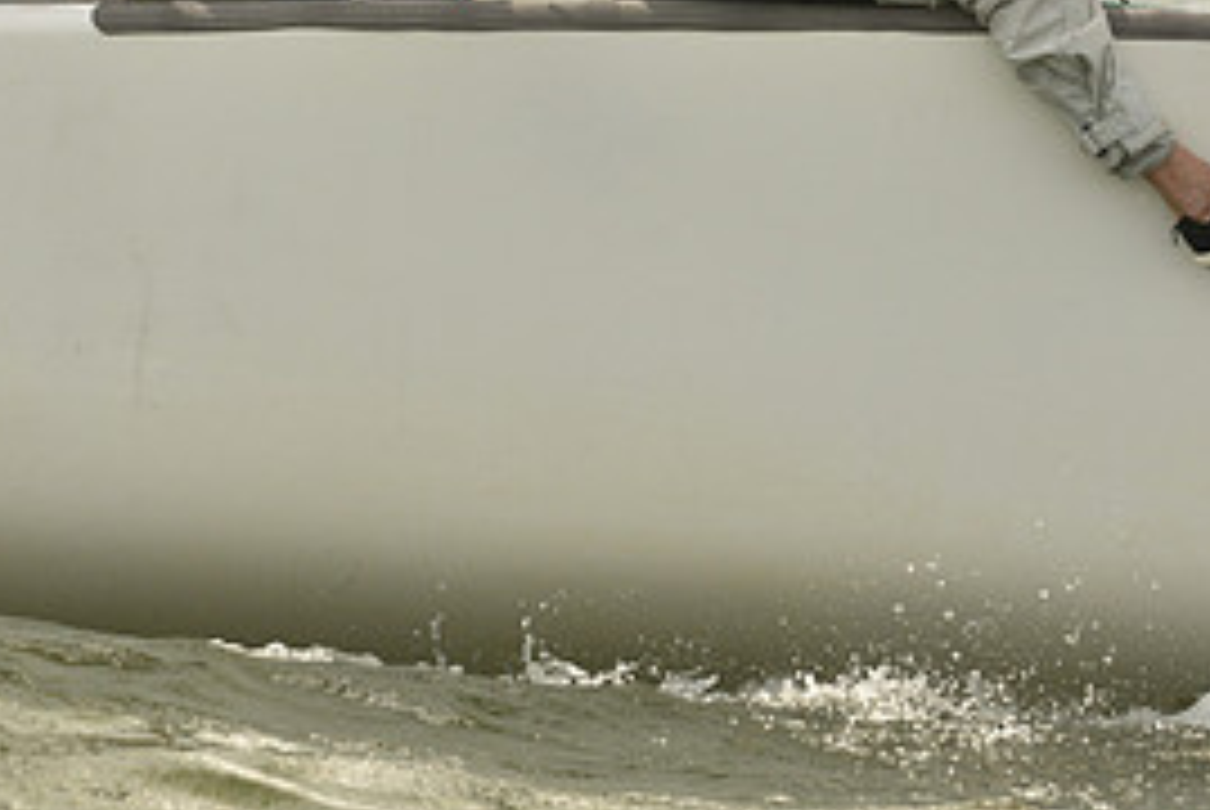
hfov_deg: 4.8
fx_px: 14502
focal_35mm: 431
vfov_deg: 3.2
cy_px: 20
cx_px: 234
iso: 320
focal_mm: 200
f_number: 6.3
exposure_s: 1/1600
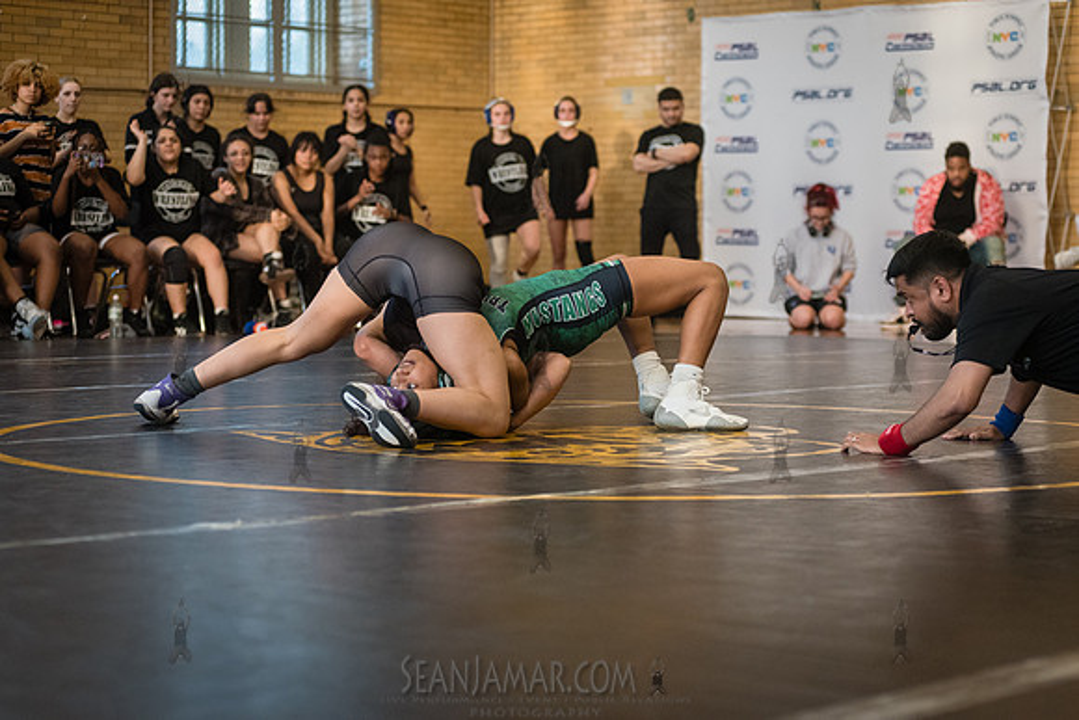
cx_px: 540
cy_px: 360
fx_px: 2398
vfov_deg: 17.1
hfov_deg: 25.4
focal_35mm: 80
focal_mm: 80
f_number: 3.5
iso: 4000
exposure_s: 1/400
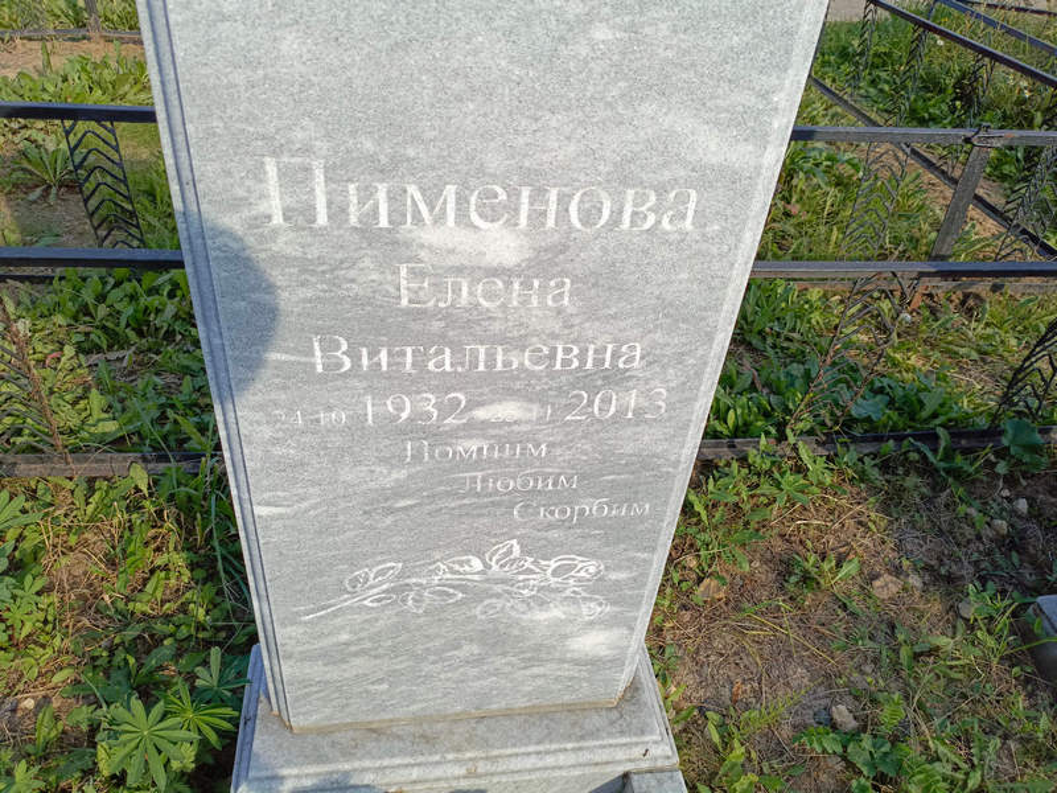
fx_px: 763
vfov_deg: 54.9
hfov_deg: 69.4
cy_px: 396
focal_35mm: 25
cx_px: 528
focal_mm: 4.76
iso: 118
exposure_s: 1/867
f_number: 1.69
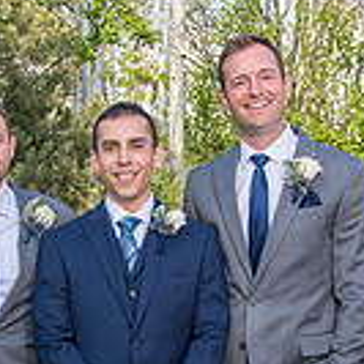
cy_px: 333
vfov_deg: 17.1
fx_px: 1190
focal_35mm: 100
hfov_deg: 17.4
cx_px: 131
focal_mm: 27
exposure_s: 1/160
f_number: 5
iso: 100
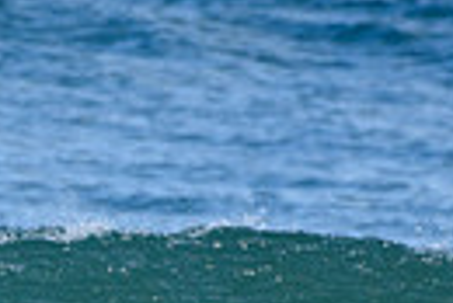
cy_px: 496
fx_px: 42239
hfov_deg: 0.6
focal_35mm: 3353
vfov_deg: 0.4
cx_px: -108
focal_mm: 500
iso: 500
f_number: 5.6
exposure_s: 1/2000
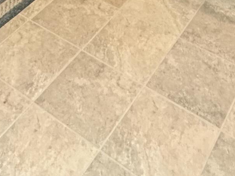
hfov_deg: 28.0
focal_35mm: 69
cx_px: 86
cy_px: -255
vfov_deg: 14.1
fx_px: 469
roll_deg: +0.4
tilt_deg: -7.1
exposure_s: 1/60
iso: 200
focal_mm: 2.22
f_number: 2.2
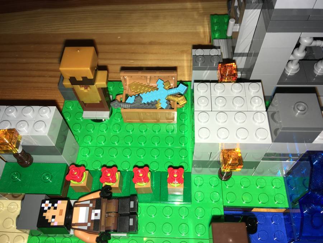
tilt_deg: -57.7
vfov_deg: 48.2
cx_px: 162
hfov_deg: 61.7
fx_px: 271
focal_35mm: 29
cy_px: 122
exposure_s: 1/99
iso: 25
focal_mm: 4.15
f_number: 2.2
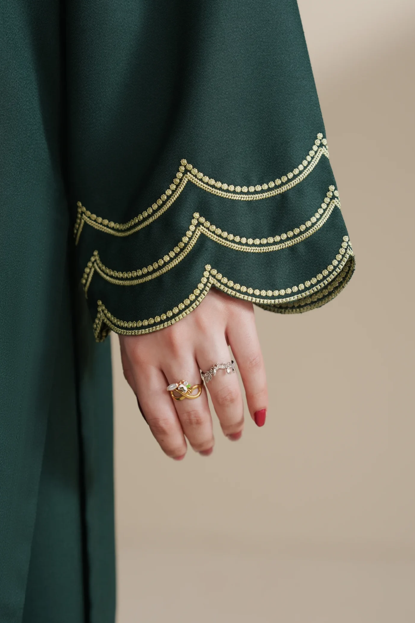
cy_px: 320
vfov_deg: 23.6
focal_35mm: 86
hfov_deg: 15.9
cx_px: 239
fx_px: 1487
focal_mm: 70
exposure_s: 1/250
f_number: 3.2
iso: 500
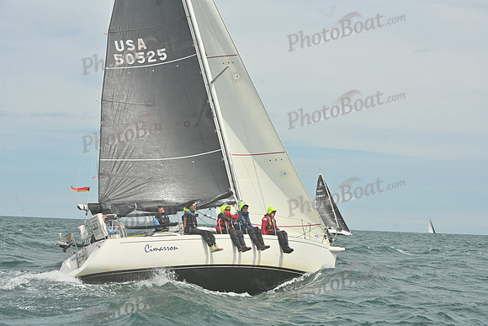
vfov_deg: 19.5
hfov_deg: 28.8
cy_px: 163
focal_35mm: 70
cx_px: 244
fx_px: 949
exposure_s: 1/1250
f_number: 11
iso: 320
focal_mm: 70
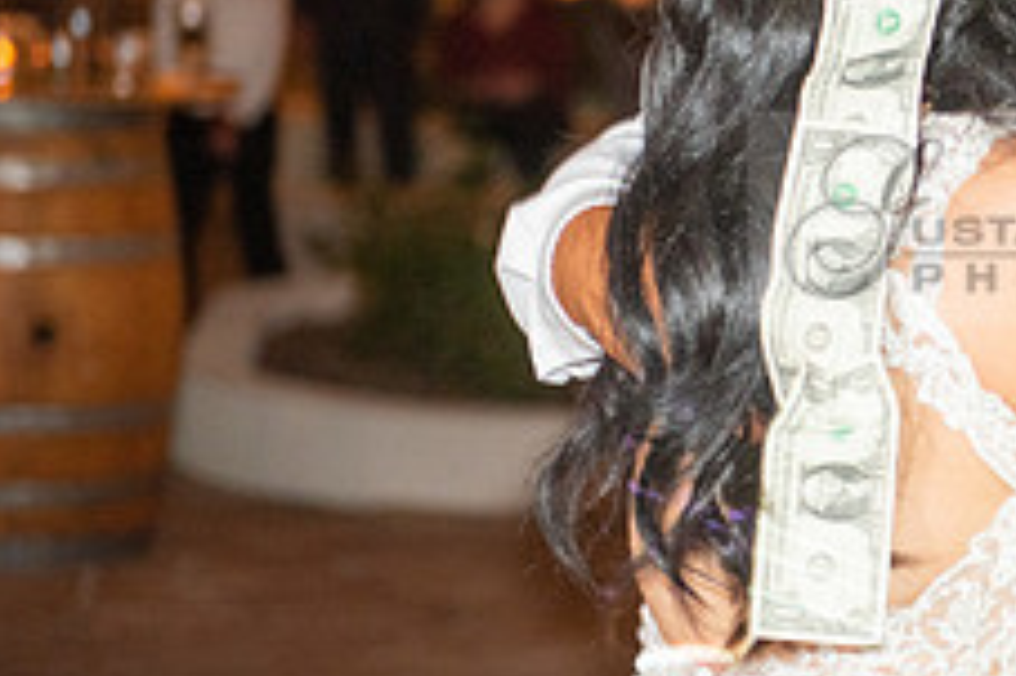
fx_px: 5048
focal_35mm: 179
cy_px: 217
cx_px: 1137
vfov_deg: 7.7
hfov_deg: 11.3
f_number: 2.8
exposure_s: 1/125
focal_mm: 70
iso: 1250
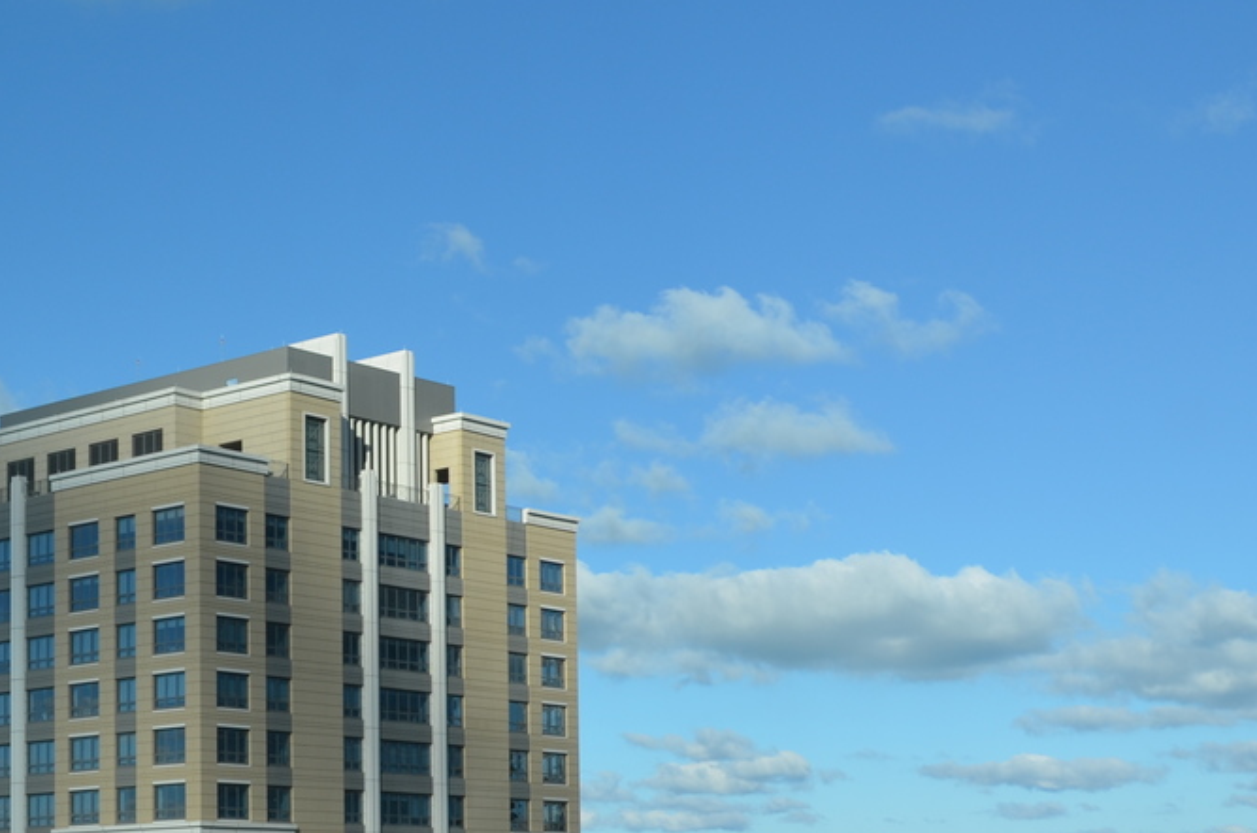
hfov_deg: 30.2
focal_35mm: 66
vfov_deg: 20.1
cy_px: 771
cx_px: 350
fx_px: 2300
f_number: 8
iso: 100
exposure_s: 1/250
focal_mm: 18
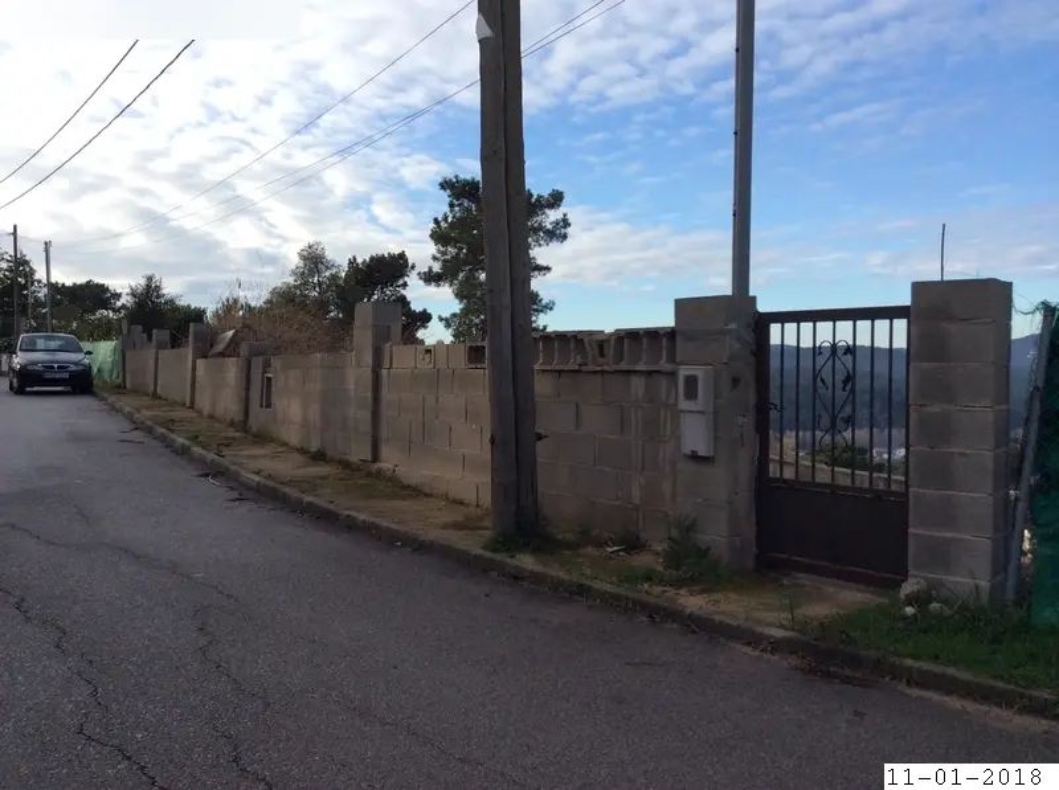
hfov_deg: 55.4
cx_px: 530
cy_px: 395
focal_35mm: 33
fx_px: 1008
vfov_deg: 42.8
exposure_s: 1/743
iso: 32
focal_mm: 3.3
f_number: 2.4
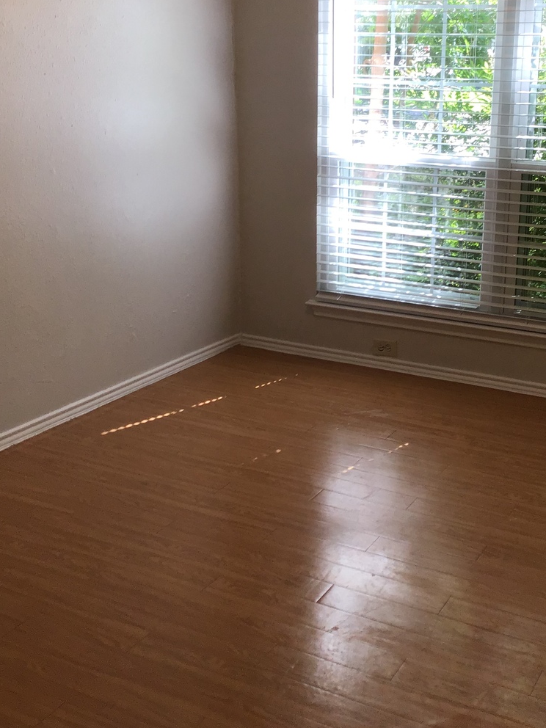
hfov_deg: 32.0
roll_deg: -0.2
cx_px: 357
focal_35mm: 45
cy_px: 274
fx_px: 946
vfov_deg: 41.8
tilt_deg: -13.1
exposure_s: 1/60
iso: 32
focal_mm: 3.3
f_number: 2.4
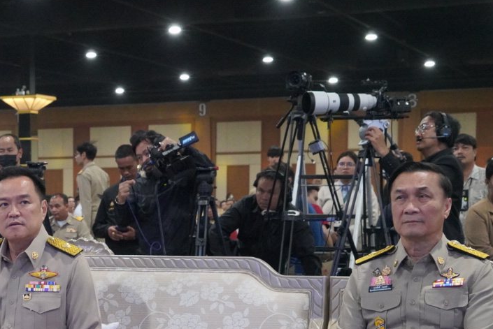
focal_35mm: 94
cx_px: -7
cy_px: 323
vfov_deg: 14.4
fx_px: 1288
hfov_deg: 20.9
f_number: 6.3
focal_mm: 41
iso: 10000
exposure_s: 1/200
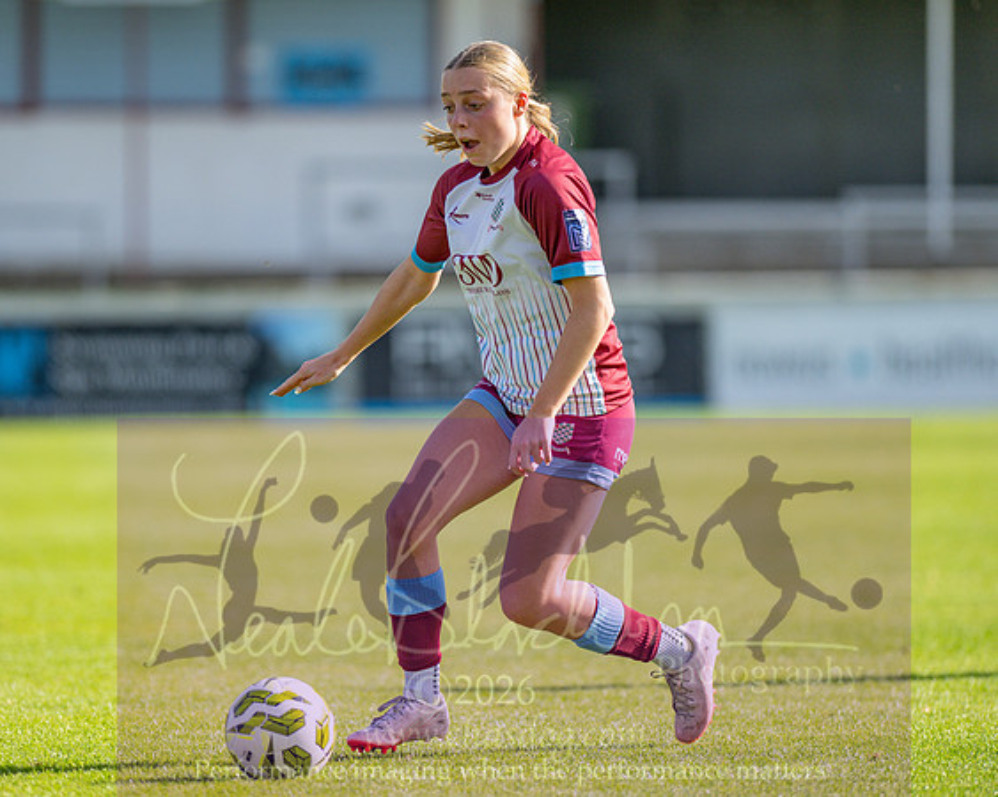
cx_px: 429
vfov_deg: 4.3
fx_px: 10723
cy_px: 369
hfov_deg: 5.3
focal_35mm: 363
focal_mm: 300
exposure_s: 1/3200
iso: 200
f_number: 2.8
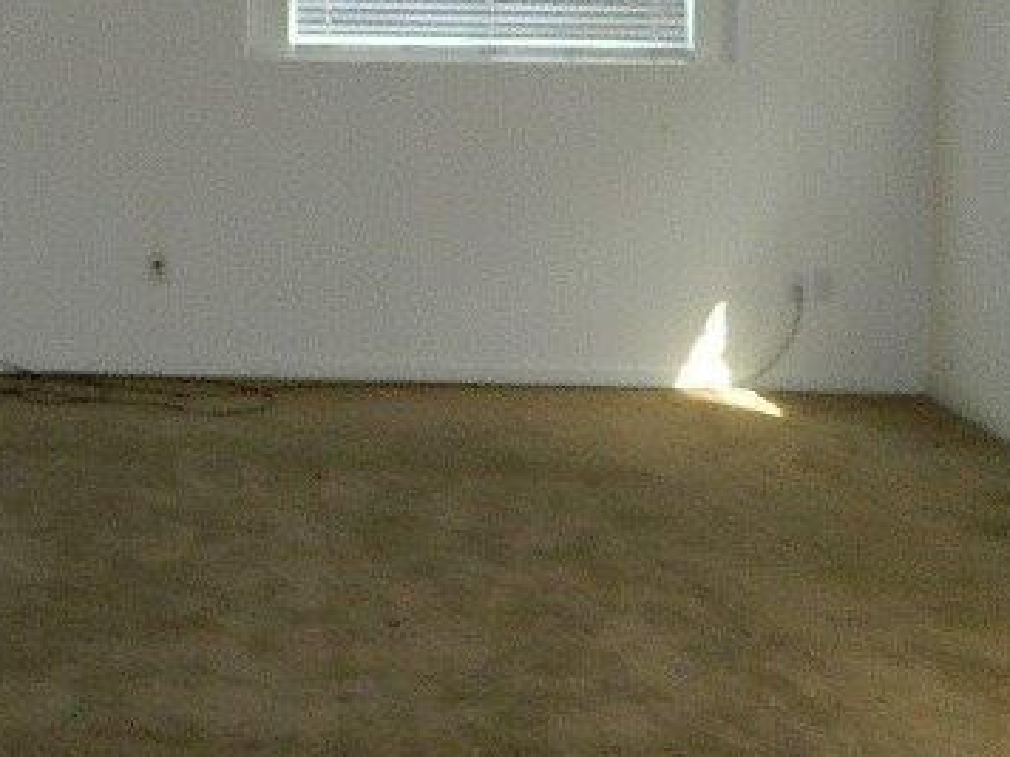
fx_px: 2101
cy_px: -31
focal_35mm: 72
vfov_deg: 19.7
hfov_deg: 25.7
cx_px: 6
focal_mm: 4.5
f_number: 3.1
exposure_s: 1/30
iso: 200
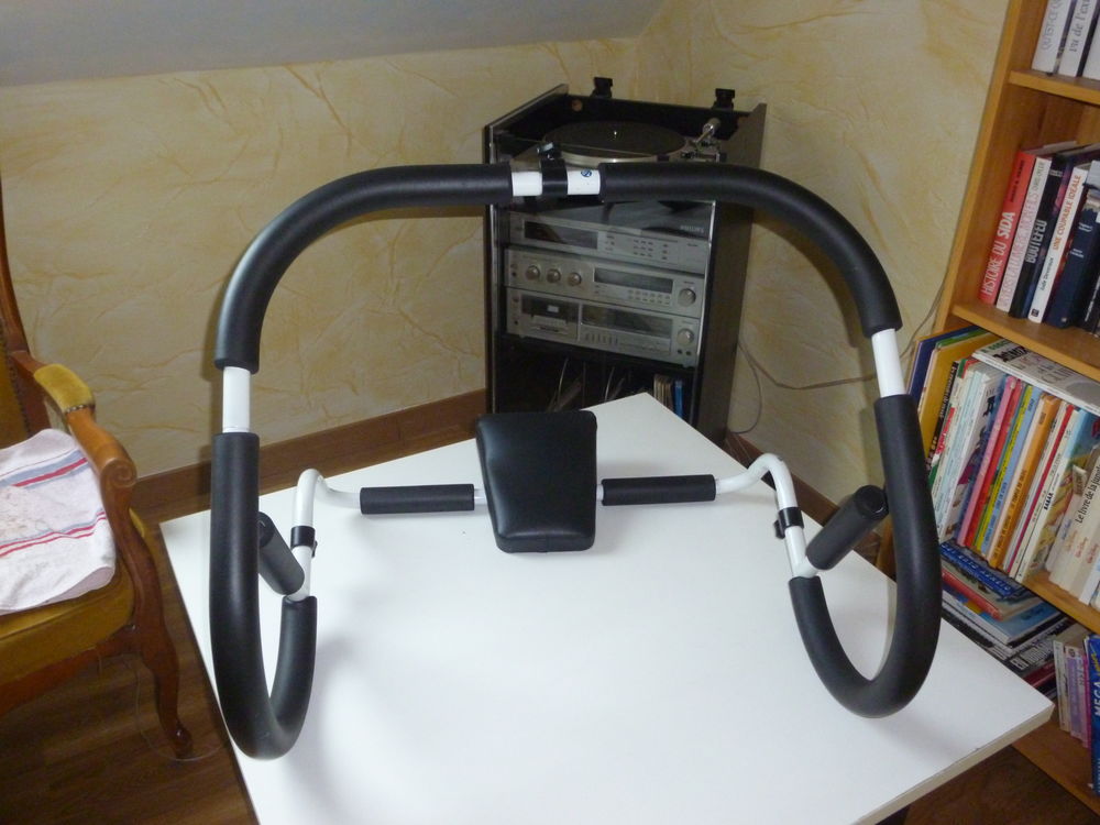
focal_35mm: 29
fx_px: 922
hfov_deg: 61.7
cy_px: 412
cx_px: 550
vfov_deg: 48.2
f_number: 3.3
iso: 400
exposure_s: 1/60
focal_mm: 5.2
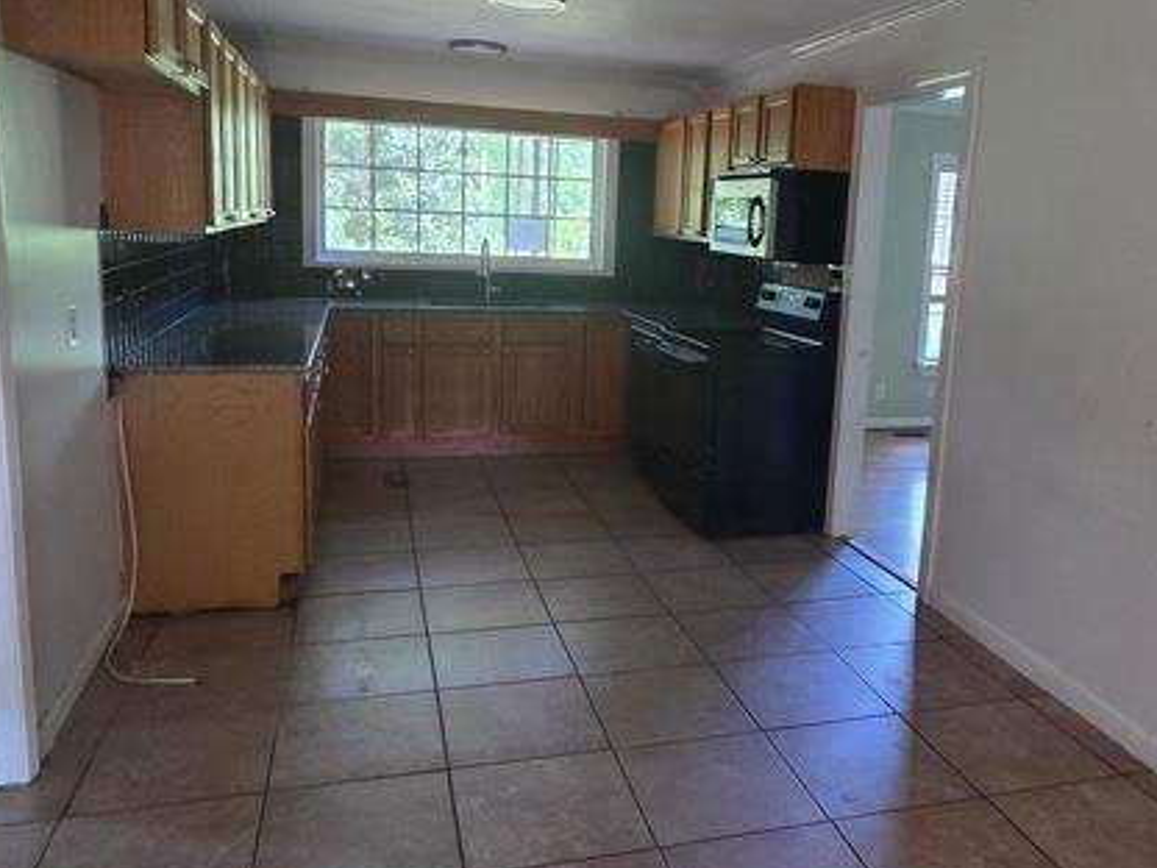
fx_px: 668
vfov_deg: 65.7
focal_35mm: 20
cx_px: 676
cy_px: 376
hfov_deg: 81.1
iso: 800
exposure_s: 1/60
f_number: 2.2
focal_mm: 2.2
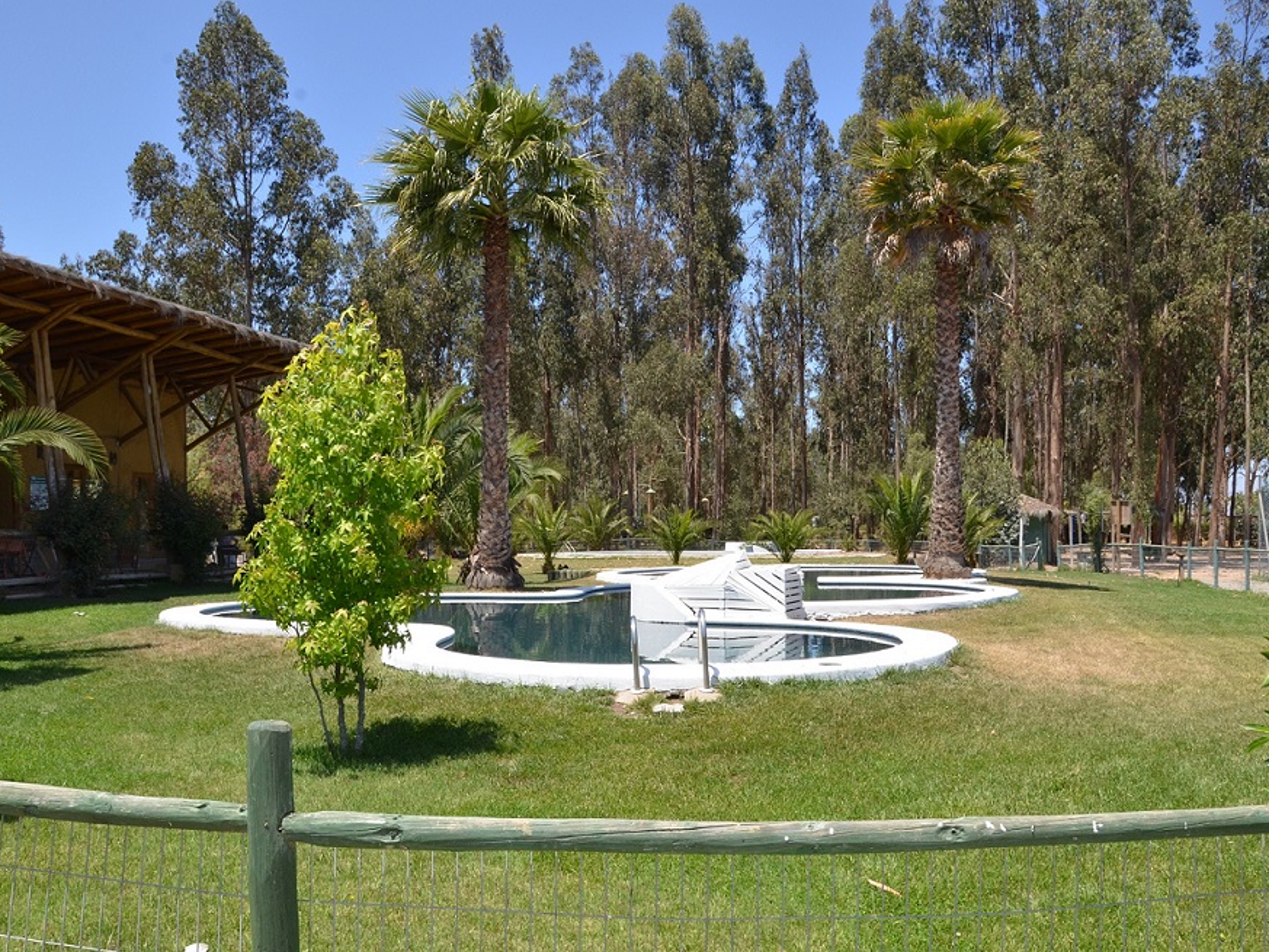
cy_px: 477
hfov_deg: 60.0
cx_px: 649
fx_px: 1100
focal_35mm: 30
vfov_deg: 46.8
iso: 400
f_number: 14
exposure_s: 1/250
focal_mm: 18
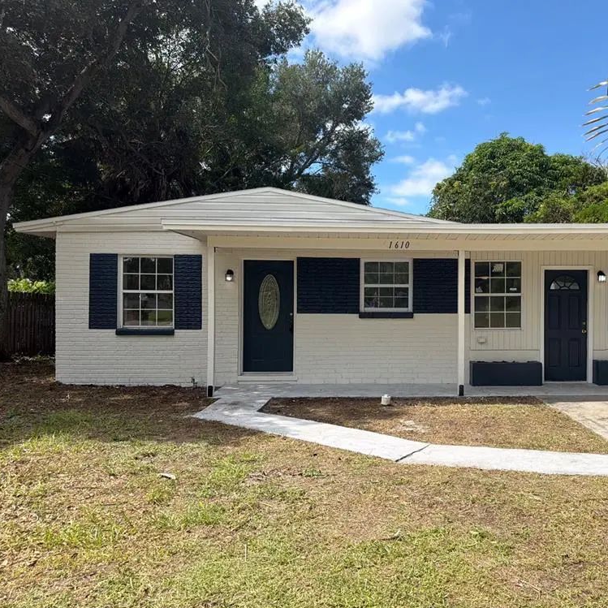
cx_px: 400
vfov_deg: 55.6
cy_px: 299
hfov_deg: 54.6
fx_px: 576
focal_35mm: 29
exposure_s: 1/5319
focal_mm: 6.76
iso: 80
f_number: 1.78
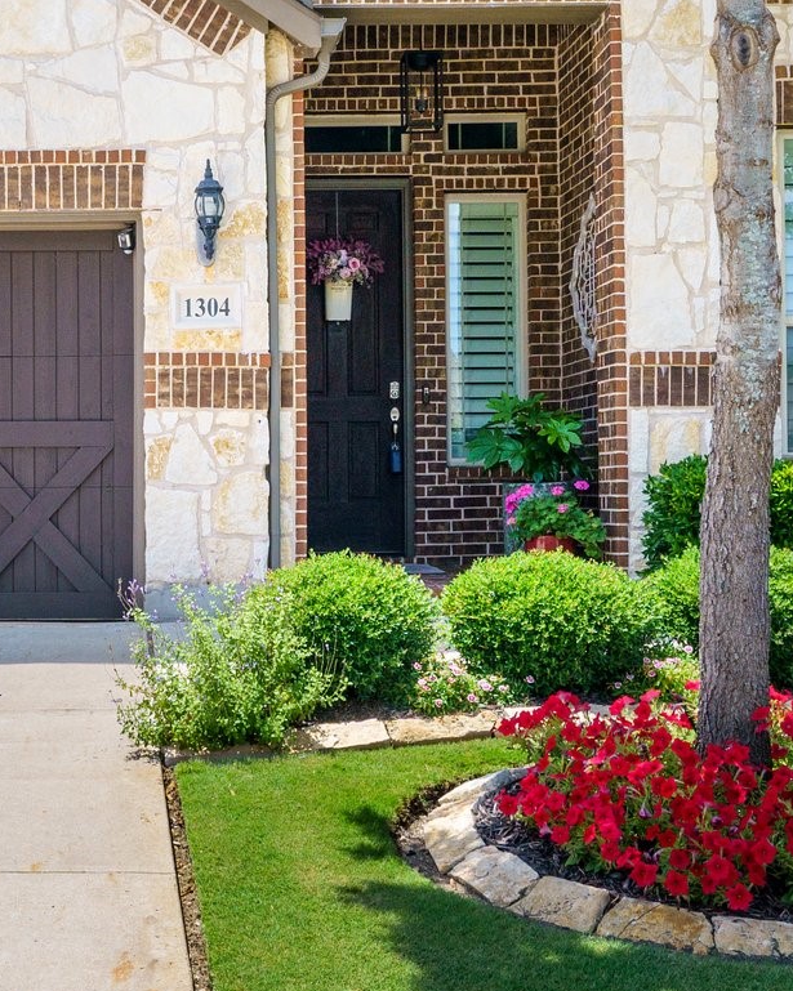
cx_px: 115
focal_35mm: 50
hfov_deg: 29.3
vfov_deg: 36.4
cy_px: 239
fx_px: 1467
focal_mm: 20
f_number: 10
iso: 200
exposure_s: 1/200
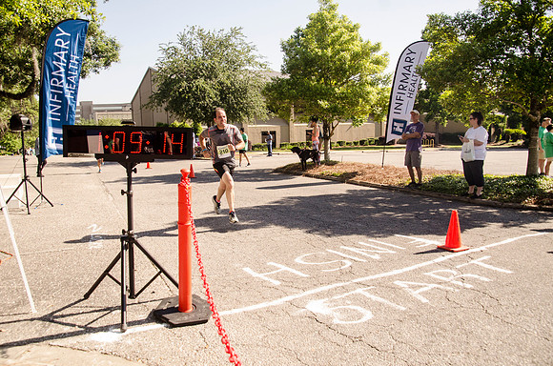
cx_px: 276
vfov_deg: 47.7
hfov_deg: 67.5
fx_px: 414
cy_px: 183
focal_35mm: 27
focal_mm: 18
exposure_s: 1/1600
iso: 640
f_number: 5
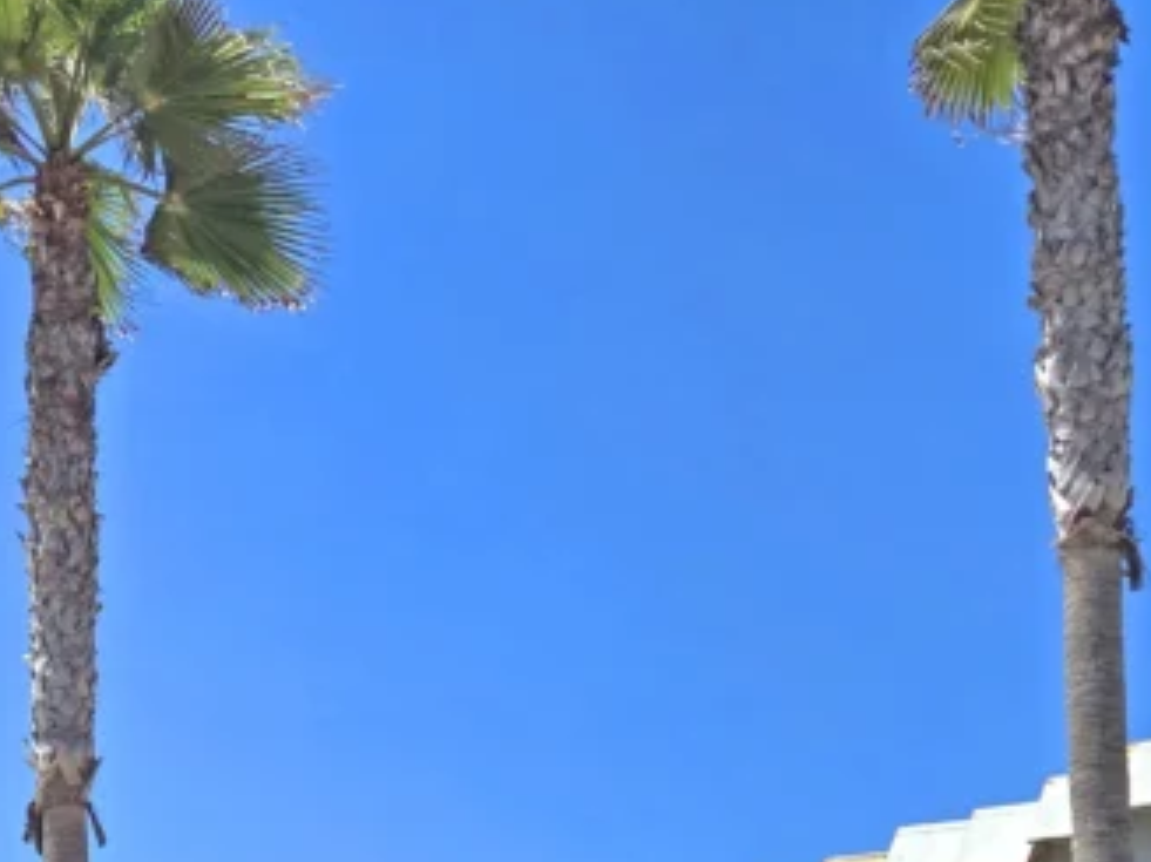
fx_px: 2393
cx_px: 49
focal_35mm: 72
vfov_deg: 18.4
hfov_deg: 25.9
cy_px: 1246
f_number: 1.8
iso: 80
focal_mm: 5.4
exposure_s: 1/6034
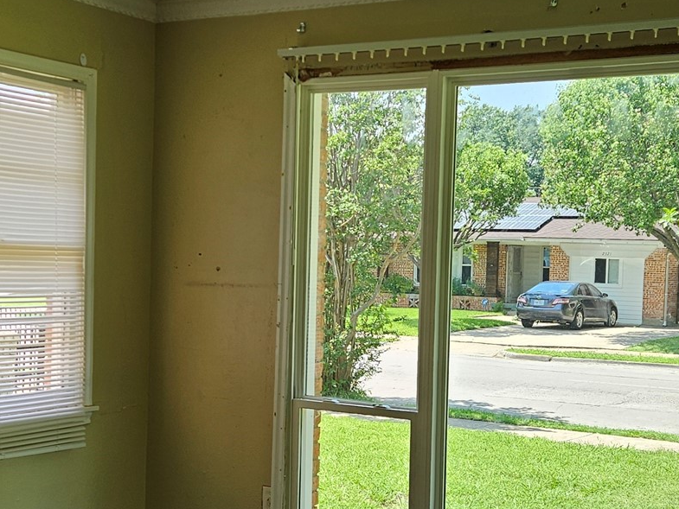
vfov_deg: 24.4
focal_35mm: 60
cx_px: 358
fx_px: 1177
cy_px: 294
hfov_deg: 32.2
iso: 25
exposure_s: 1/224
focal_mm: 5.4
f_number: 1.8
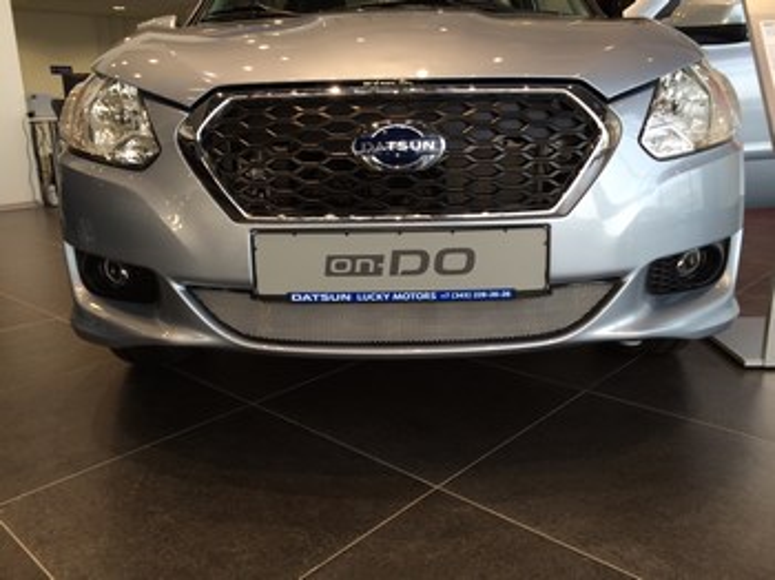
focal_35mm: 29
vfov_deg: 48.2
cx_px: 388
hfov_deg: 61.7
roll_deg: +1.3
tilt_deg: -14.9
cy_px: 290
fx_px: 649
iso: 32
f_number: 2.2
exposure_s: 1/46
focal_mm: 4.15
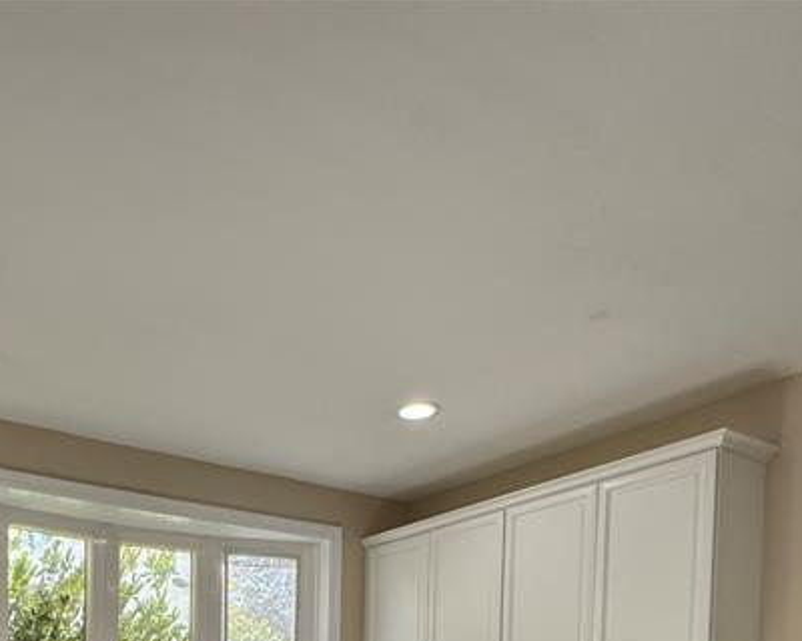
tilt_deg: -3.3
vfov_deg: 34.1
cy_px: 767
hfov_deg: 49.6
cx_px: 205
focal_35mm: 35
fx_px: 831
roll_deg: -1.0
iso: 40
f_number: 2.2
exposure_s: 1/122
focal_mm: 2.22
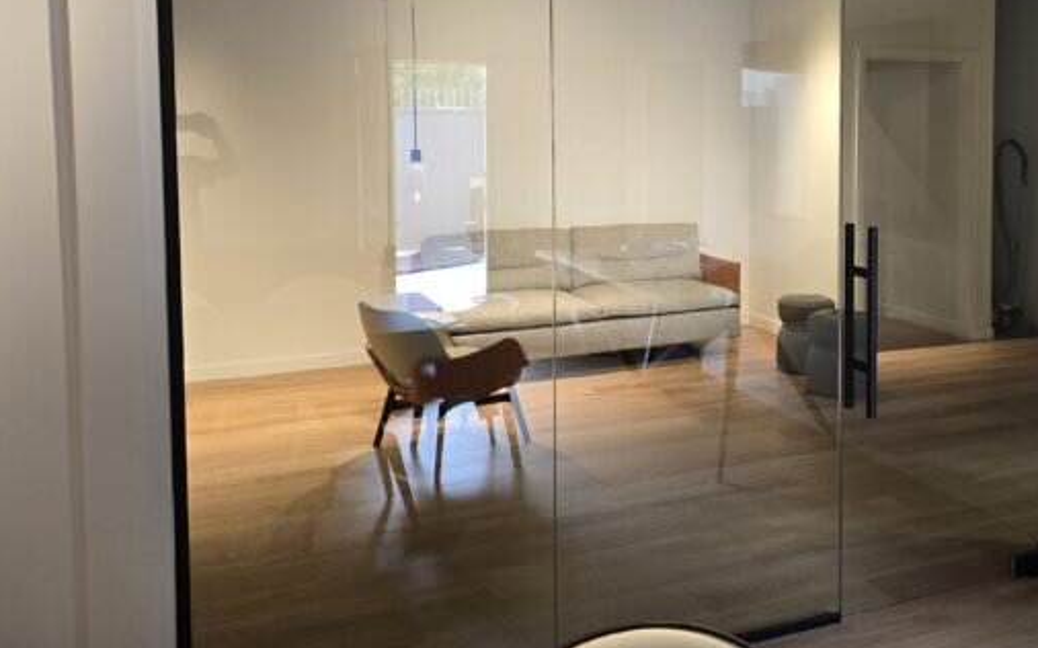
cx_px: 683
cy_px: 205
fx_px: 1046
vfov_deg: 34.0
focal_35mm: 37
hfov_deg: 51.9
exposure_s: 1/100
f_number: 1.7
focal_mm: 6.3
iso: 200
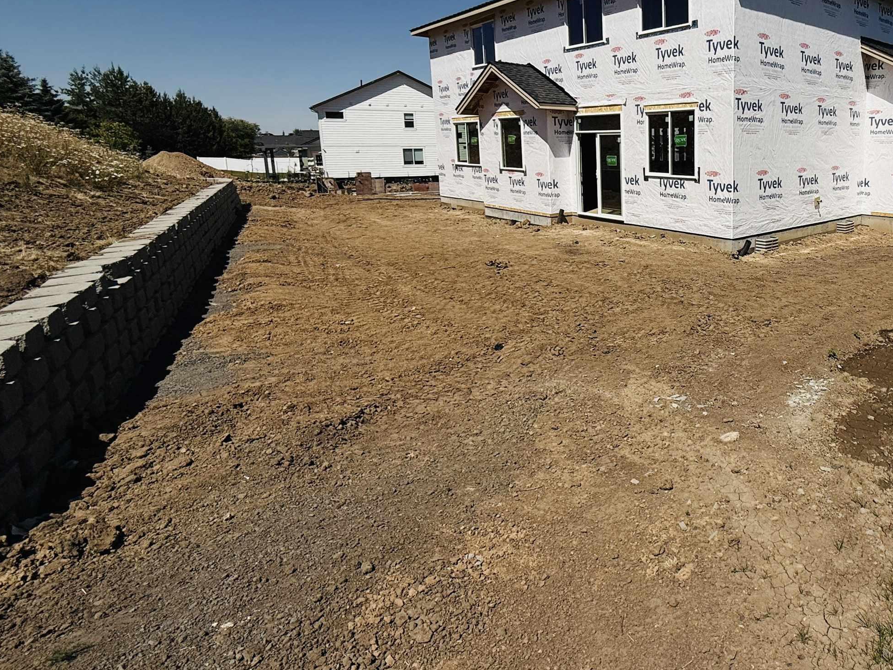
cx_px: 698
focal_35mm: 22
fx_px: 568
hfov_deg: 69.8
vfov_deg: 59.9
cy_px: 232
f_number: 2.2
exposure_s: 1/6803
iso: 40
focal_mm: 2.22
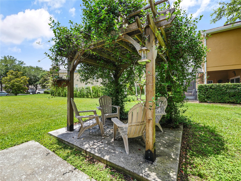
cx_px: 120
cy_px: 90
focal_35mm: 14
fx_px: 97
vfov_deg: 85.7
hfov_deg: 102.1
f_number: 6.3
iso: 200
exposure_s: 1/320
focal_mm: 7
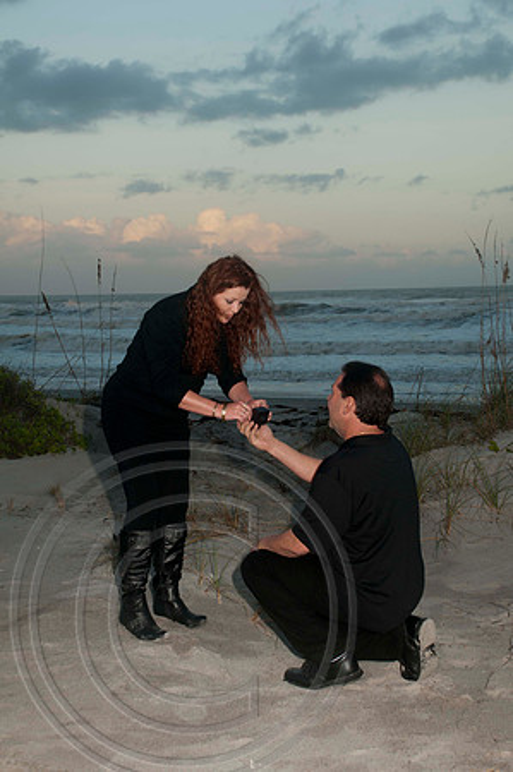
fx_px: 1221
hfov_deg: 23.7
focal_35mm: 57
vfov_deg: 35.1
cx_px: 256
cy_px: 386
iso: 100
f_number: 5.6
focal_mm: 38
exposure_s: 1/80
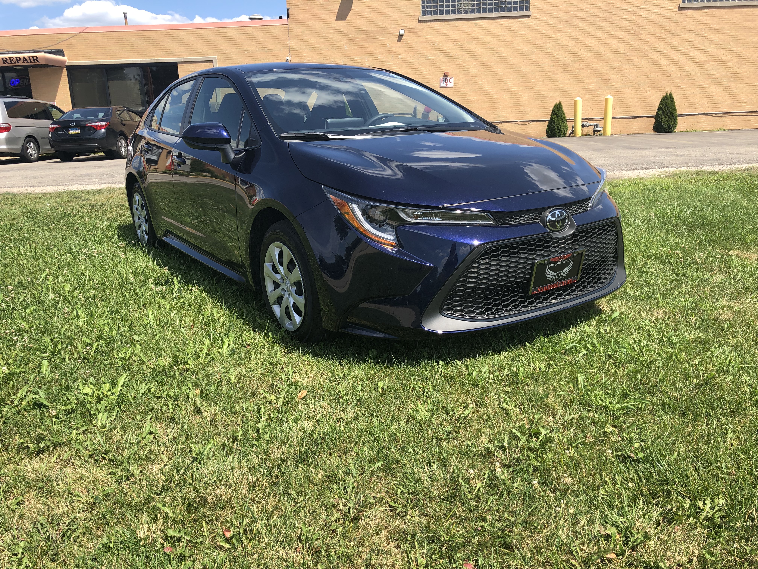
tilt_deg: -13.3
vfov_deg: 49.7
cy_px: 284
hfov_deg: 63.4
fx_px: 613
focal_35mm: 28
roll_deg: +3.1
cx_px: 379
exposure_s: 1/979
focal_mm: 4
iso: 20
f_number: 1.8
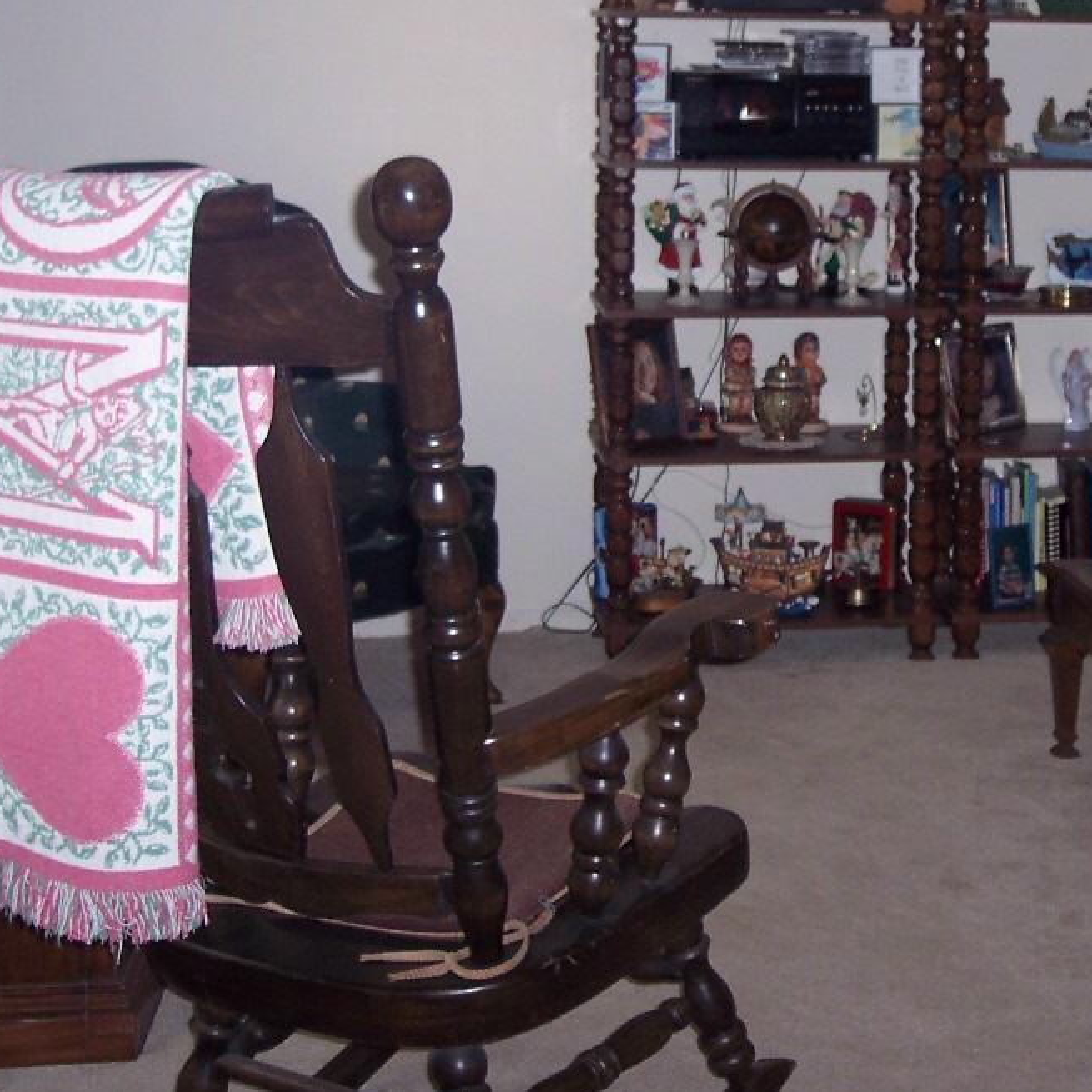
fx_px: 2356
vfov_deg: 25.9
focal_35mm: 66
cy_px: 320
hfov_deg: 25.5
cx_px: 919
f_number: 2.8
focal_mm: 8
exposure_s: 1/30
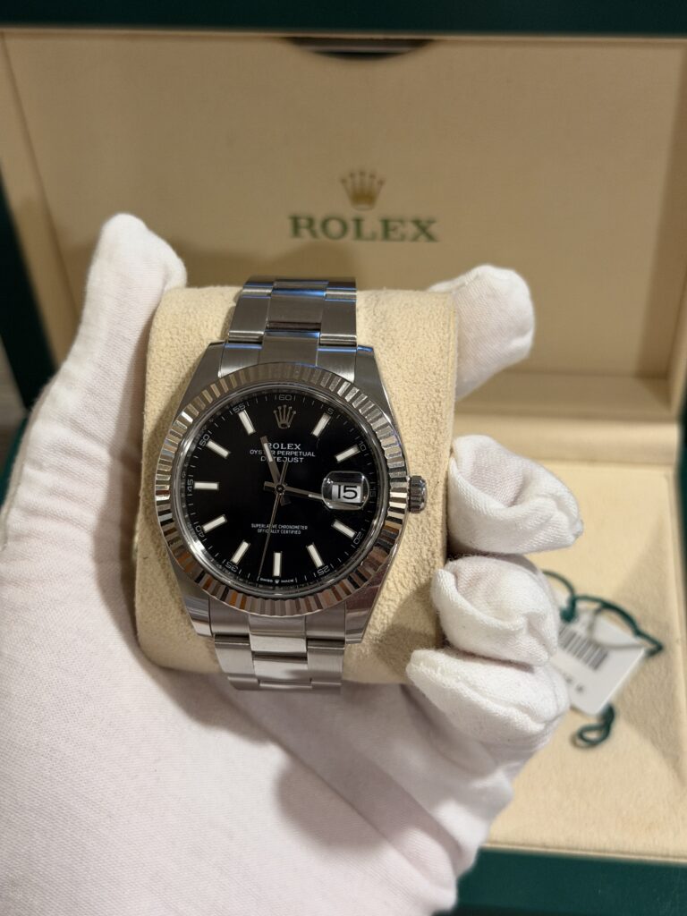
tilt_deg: -47.7
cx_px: 344
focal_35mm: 48
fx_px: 1270
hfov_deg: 30.3
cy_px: 458
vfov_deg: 39.7
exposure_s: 1/40
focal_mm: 6.76
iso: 200
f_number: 1.78
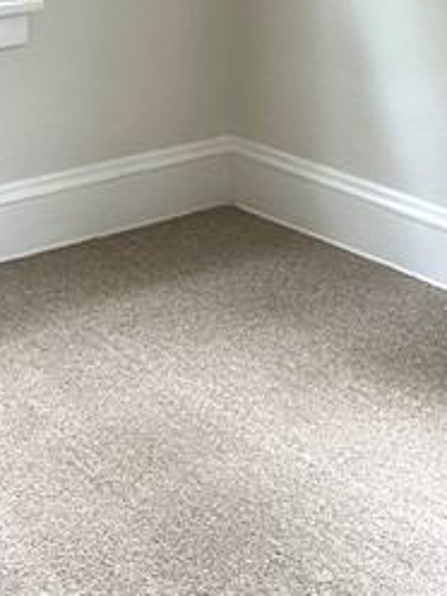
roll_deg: -1.7
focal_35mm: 99
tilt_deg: -8.9
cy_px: 22
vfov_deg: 19.3
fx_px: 1705
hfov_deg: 14.9
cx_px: 159
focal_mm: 6.86
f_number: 1.78
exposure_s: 1/121
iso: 200
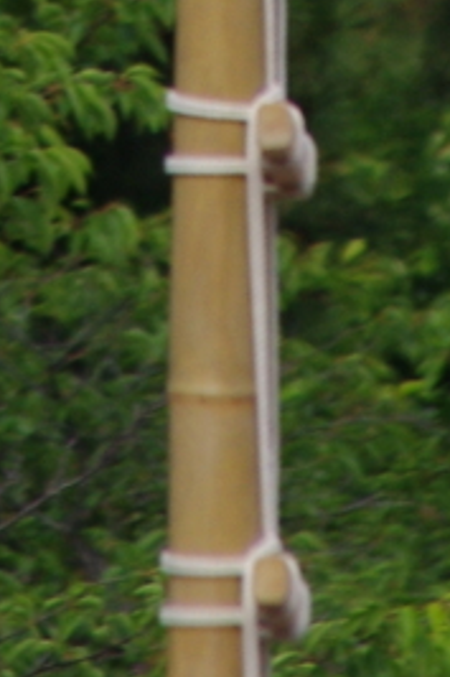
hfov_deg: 0.5
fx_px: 50762
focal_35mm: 2704
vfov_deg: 0.8
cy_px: -1211
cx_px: 230
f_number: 10
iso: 400
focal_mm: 300
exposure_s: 1/320
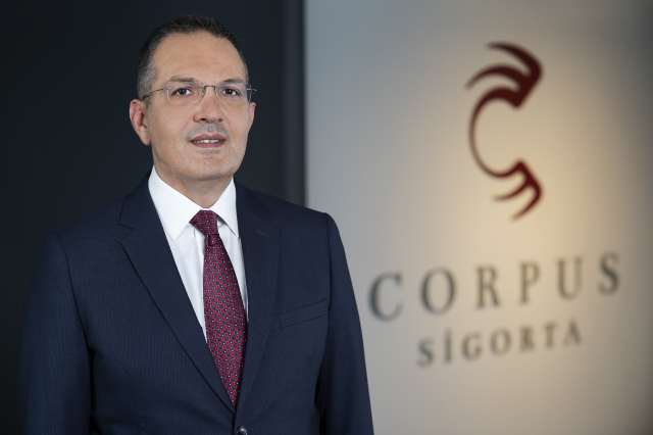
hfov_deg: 31.0
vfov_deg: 20.9
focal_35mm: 65
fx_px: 1178
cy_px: 218
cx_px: 326
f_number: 2.8
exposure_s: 1/100
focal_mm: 65
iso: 250
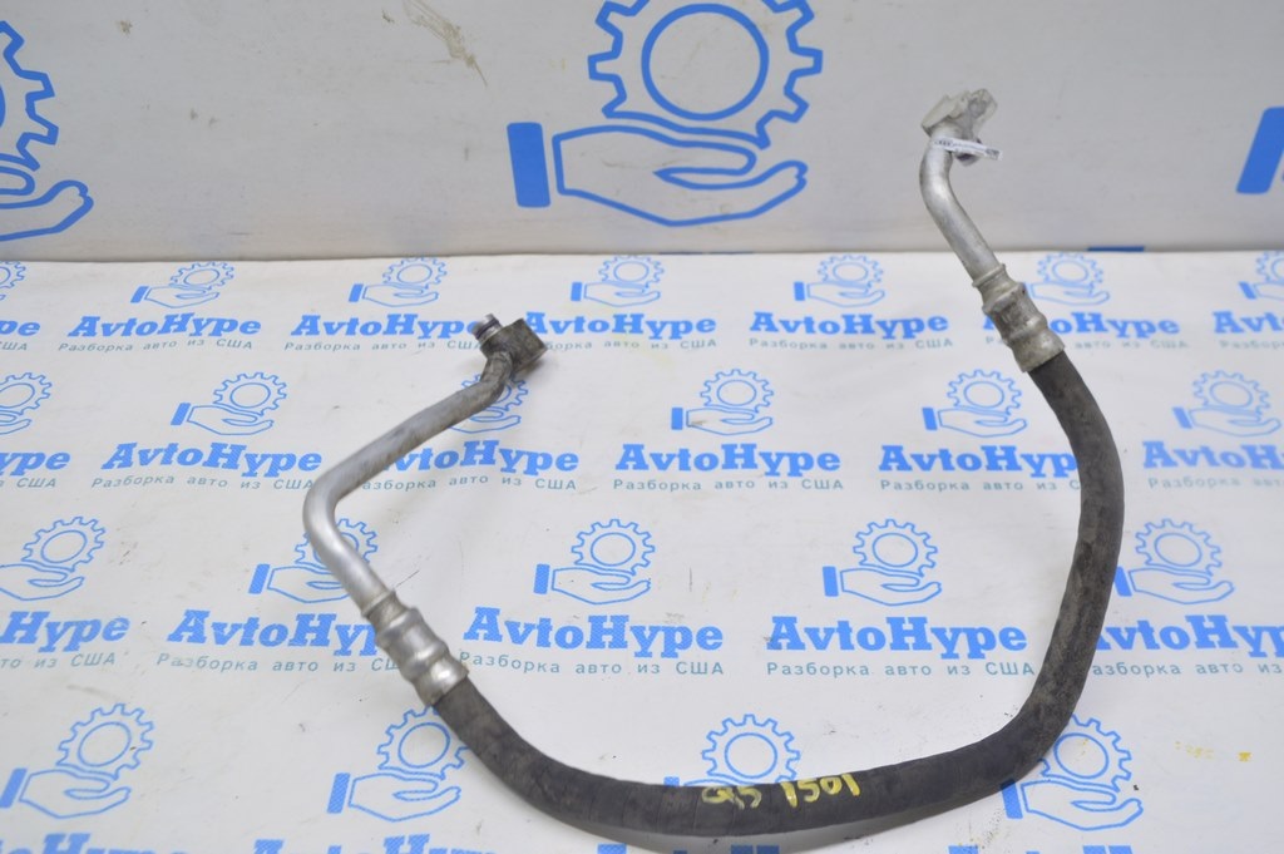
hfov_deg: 55.1
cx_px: 642
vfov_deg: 38.3
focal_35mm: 34
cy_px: 427
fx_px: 1229
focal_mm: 23
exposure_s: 1/25
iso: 400
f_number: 5.6
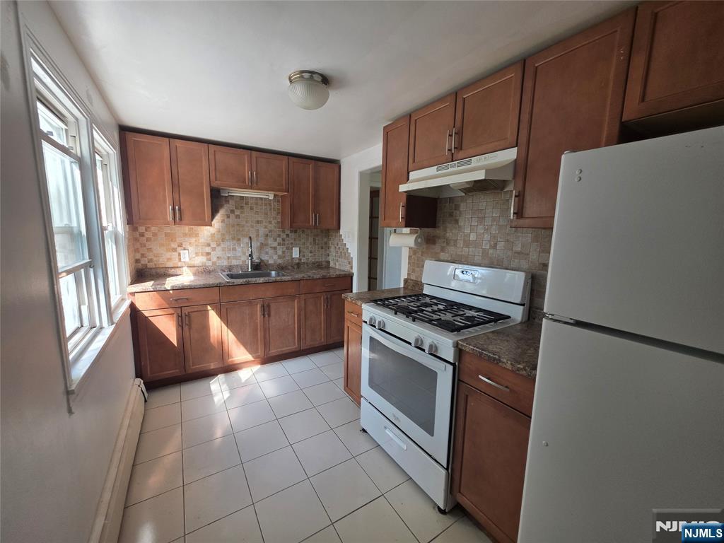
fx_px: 272
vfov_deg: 89.9
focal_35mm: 13
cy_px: 272
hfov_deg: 106.2
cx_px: 362
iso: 80
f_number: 1.9
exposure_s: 1/120
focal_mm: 2.2
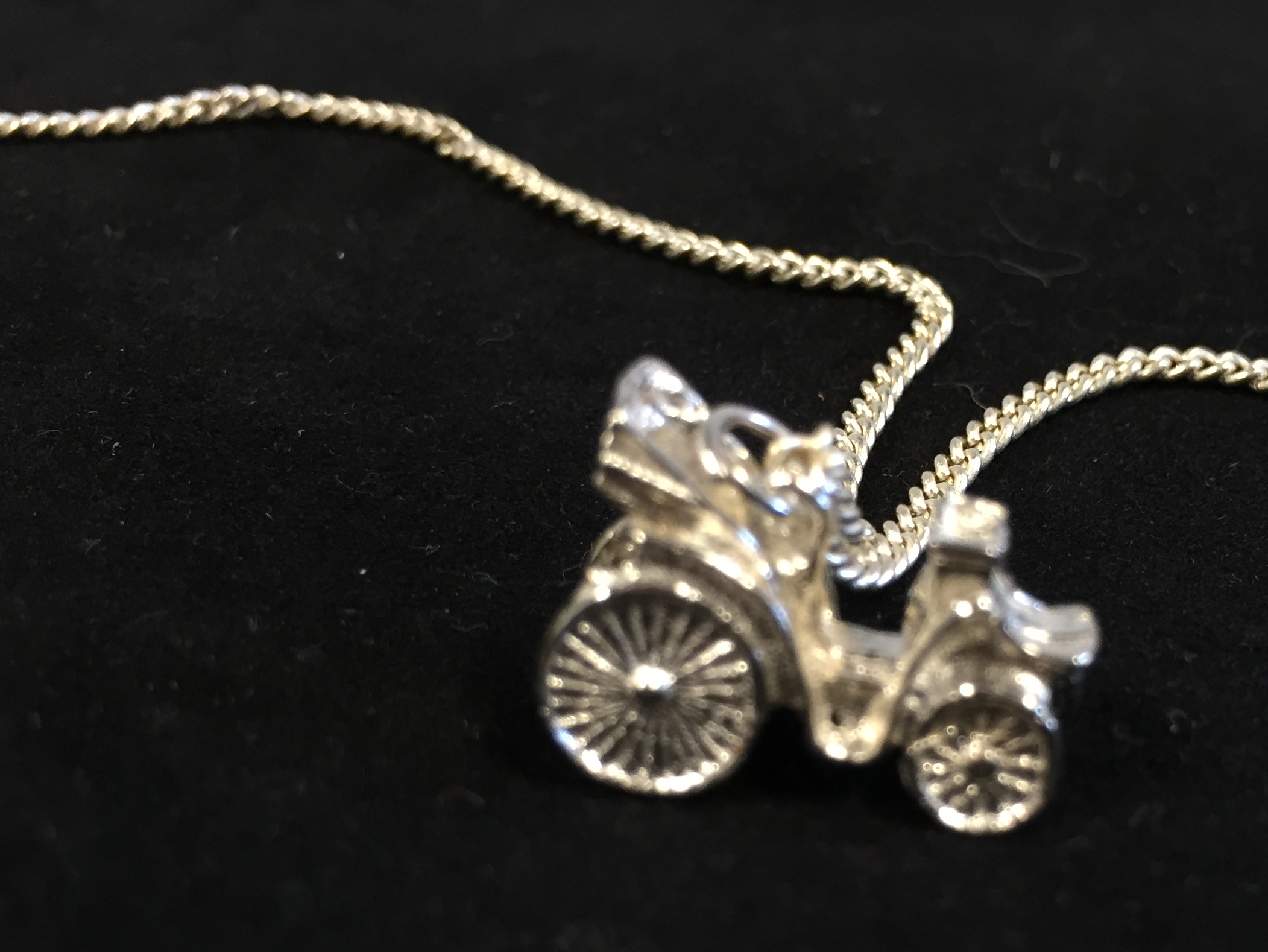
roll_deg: -1.6
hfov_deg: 41.5
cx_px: 846
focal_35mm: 45
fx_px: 1649
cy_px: 676
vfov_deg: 31.8
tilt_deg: -35.2
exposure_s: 1/33
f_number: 2.2
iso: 125
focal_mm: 4.15
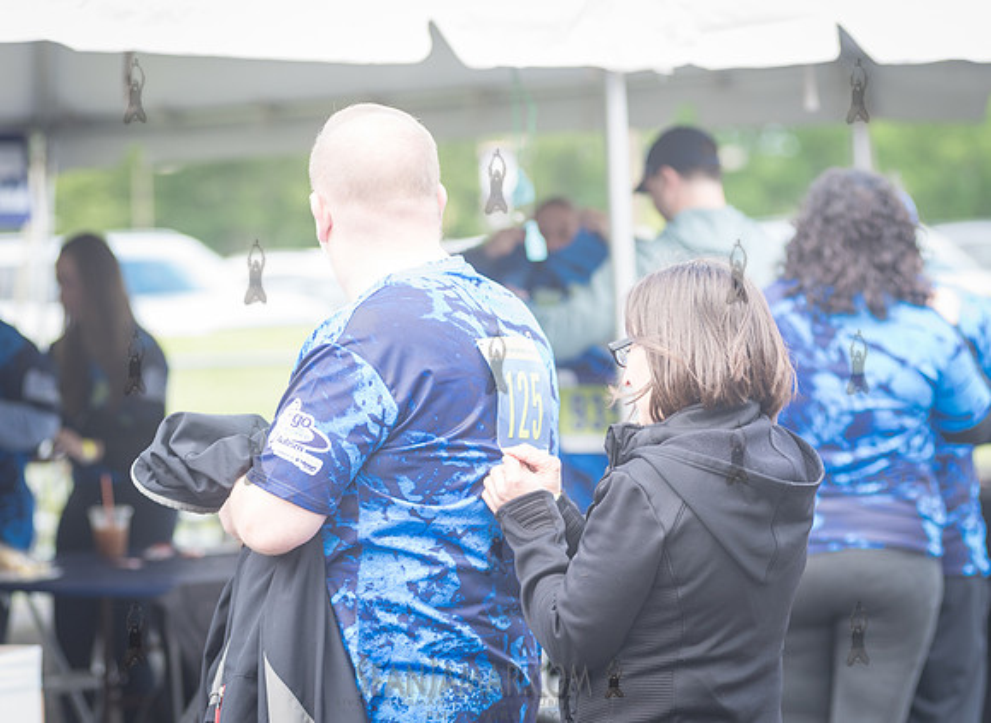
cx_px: 468
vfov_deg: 9.2
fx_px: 4504
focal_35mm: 159
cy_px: 405
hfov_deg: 12.6
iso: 200
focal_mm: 125
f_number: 3.5
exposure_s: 1/160
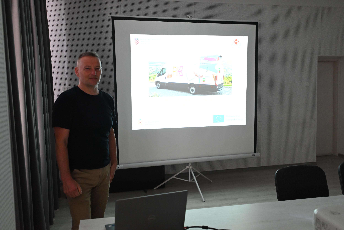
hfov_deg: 54.4
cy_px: 115
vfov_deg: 37.9
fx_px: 335
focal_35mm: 35
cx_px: 172
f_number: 2.8
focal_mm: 35
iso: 2500
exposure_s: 1/250
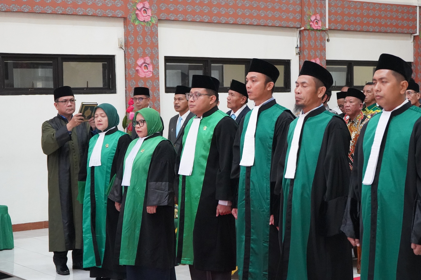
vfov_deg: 19.7
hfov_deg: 29.1
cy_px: 171
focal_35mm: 69
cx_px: 270
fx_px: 807
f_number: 5
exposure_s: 1/160
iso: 12800
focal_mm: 53
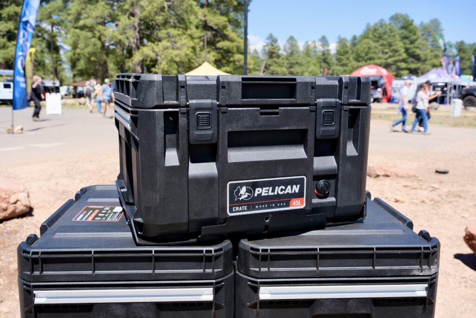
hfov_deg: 57.2
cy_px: 159
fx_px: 436
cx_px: 238
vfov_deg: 40.0
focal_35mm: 33
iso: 320
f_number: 5.6
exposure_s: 1/600
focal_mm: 22.3
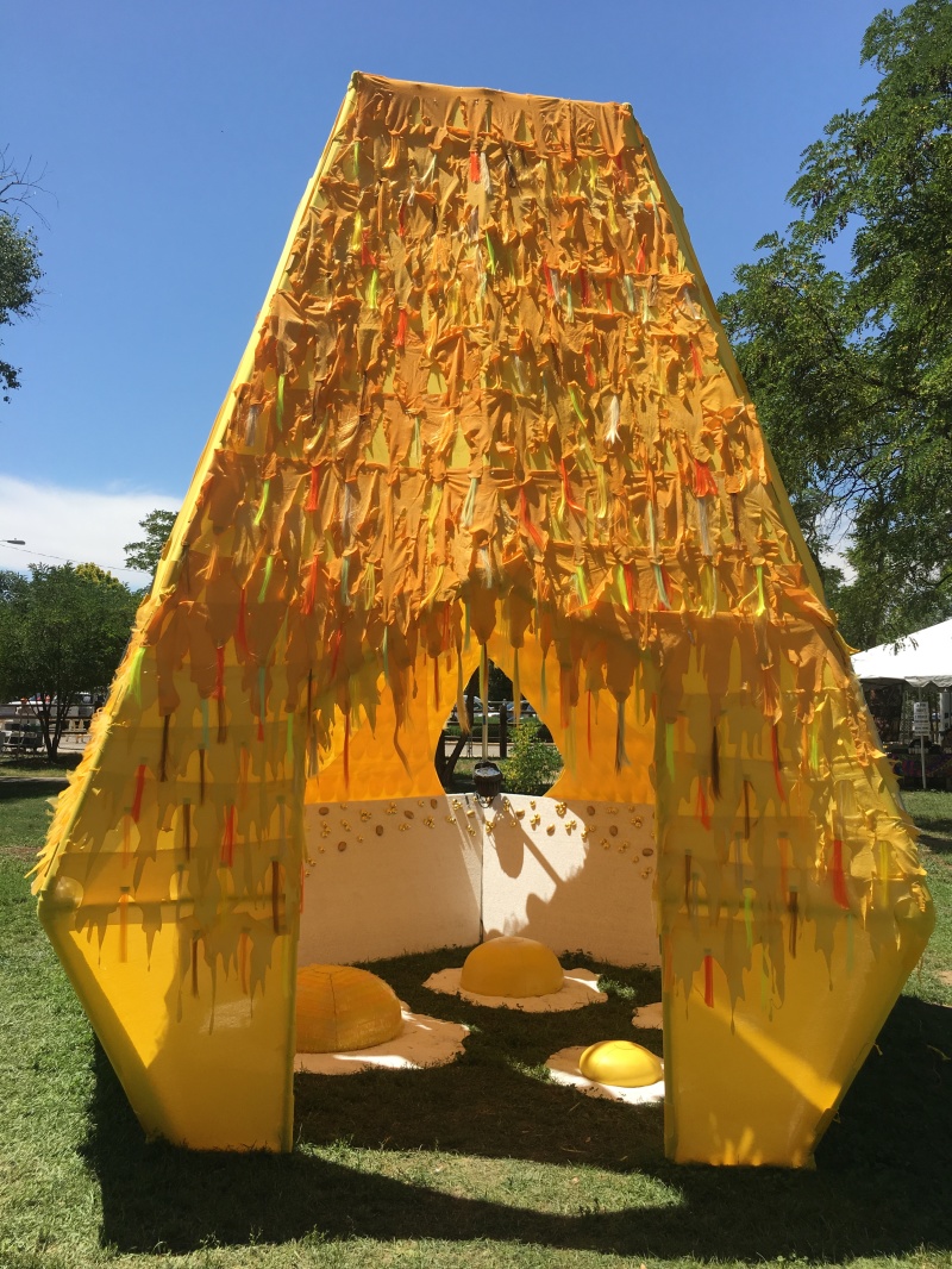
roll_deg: -0.7
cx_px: 476
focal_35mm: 29
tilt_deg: +3.0
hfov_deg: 48.2
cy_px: 634
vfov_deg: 61.6
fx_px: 1063
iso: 25
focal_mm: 4.15
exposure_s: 1/1538
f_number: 2.2
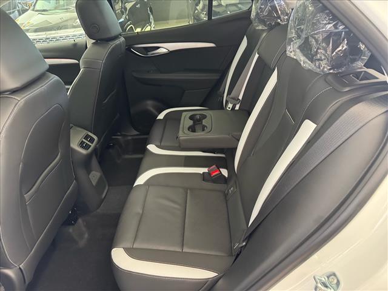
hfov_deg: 71.6
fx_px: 269
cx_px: 194
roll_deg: +5.9
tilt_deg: -32.6
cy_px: 146
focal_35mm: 24
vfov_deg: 56.8
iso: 800
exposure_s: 1/54
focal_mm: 6.76
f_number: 1.78
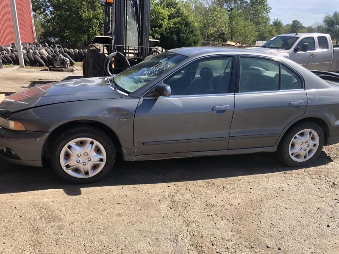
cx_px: 170
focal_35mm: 28
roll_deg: +1.1
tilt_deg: -17.8
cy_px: 127
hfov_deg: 63.4
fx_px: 274
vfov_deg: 49.7
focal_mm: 3.99
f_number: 1.8
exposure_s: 1/906
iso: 20
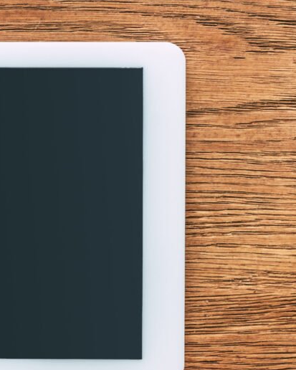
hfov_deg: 6.6
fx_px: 2551
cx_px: -29
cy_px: 93
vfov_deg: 8.3
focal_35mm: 233
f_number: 10
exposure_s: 1/13
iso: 320
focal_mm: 50
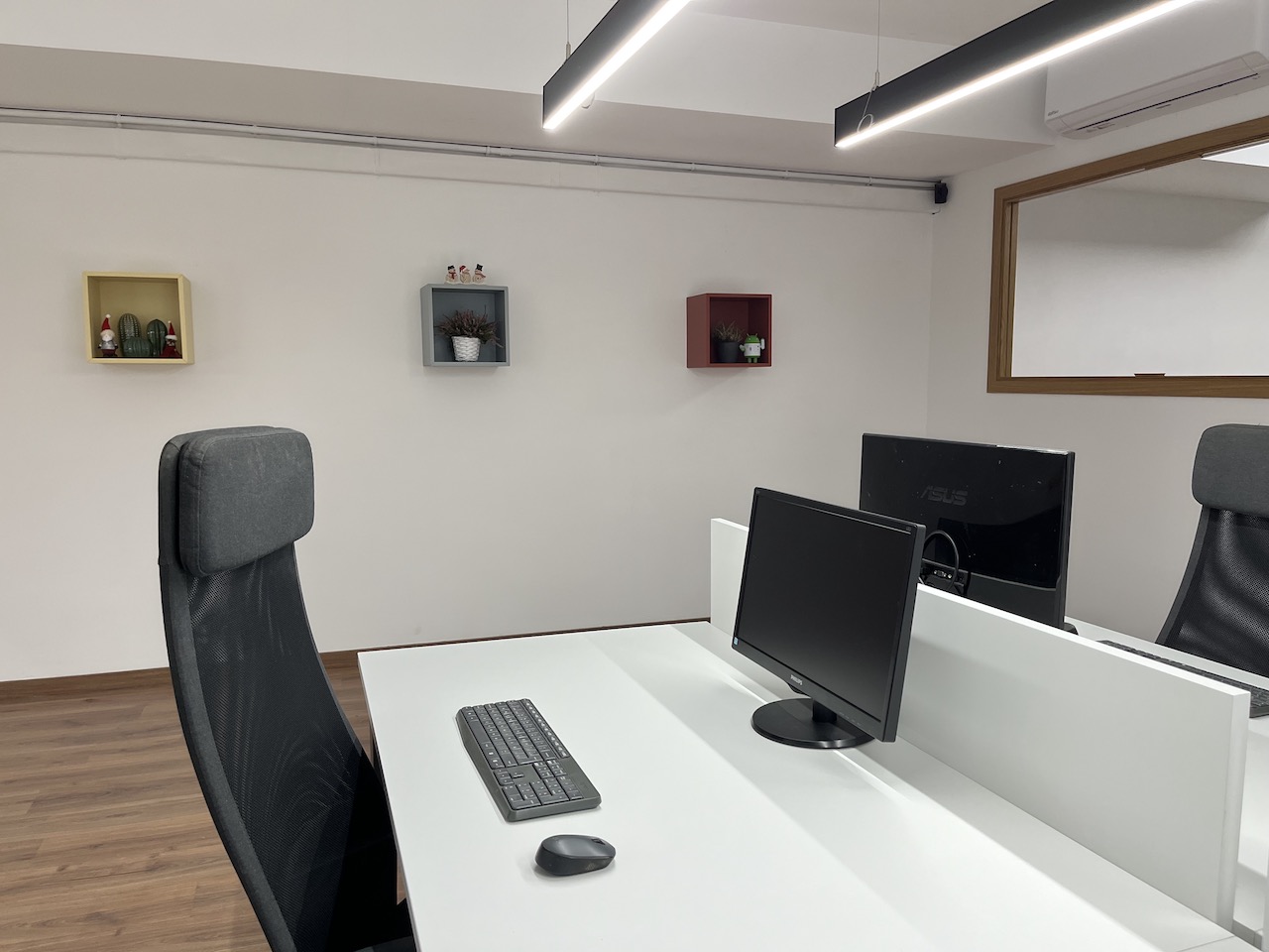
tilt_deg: -6.7
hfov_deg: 67.3
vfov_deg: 53.1
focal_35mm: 26
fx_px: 953
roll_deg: -0.3
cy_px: 476
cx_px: 634
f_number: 1.6
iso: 100
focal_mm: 5.1
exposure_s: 1/100
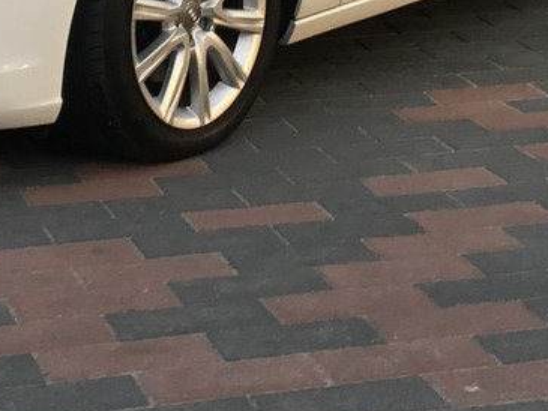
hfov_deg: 15.5
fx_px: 2011
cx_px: 242
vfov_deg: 11.3
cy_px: -186
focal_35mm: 127
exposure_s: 1/33
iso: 25
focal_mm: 4.15
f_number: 2.2
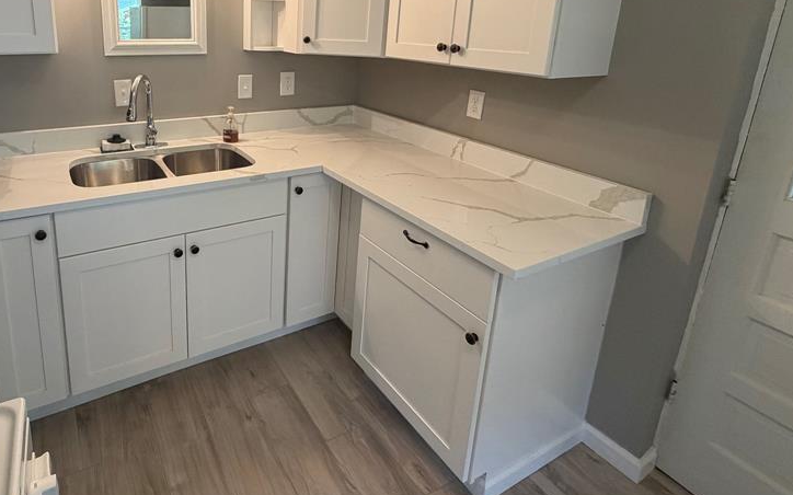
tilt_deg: -13.3
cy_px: 125
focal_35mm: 21
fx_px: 454
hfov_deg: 80.0
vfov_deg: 54.6
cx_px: 275
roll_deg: -2.0
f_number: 2.2
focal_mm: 2.22
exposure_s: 1/120
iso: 250
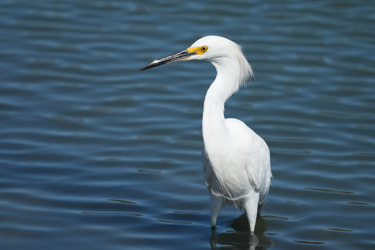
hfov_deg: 2.5
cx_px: 188
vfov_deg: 1.6
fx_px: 8749
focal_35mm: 840
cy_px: 125
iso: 500
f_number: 6.3
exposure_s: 1/2500
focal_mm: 560
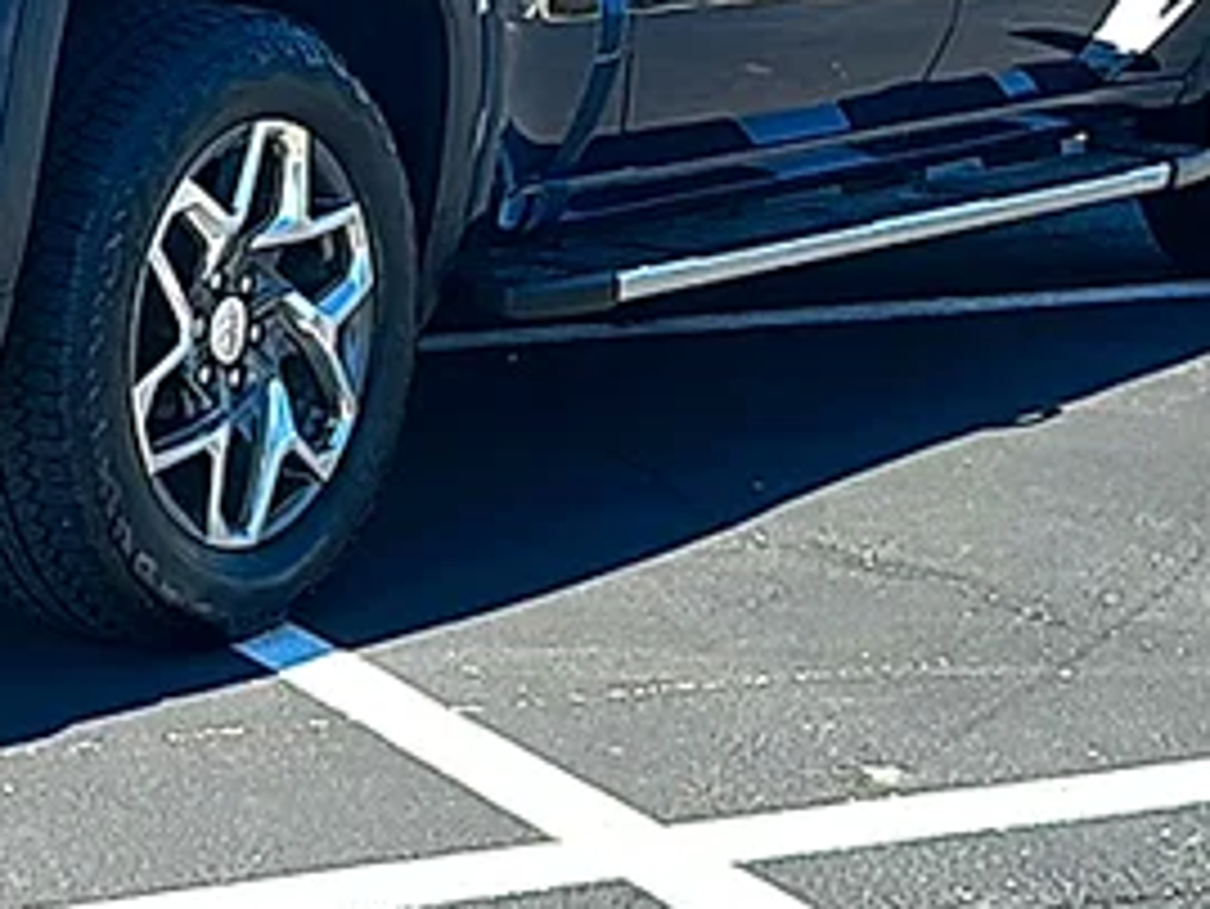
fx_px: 3462
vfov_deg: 14.6
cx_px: 54
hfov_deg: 19.4
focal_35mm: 99
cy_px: -97
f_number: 1.78
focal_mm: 6.86
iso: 80
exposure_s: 1/2262
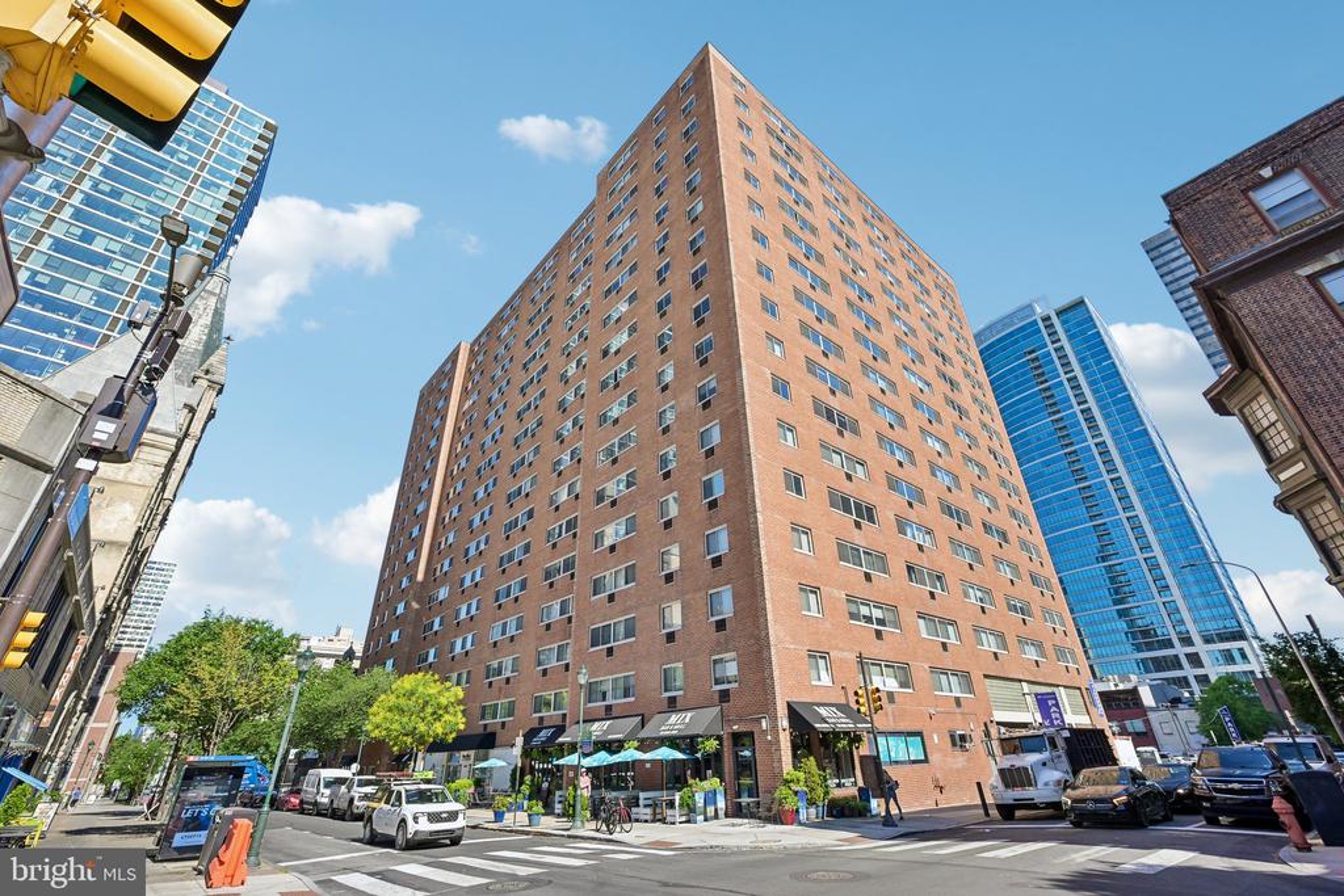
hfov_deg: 100.4
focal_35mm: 15
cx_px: 672
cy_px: 448
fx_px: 560
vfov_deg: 77.3
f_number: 8
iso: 100
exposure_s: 1/160
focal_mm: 15
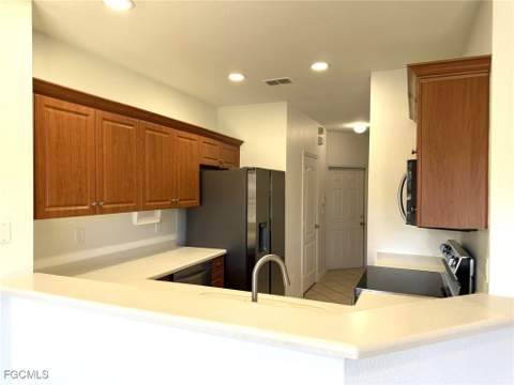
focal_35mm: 24
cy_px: 192
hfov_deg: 71.6
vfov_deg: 56.8
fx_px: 356
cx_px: 257
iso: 100
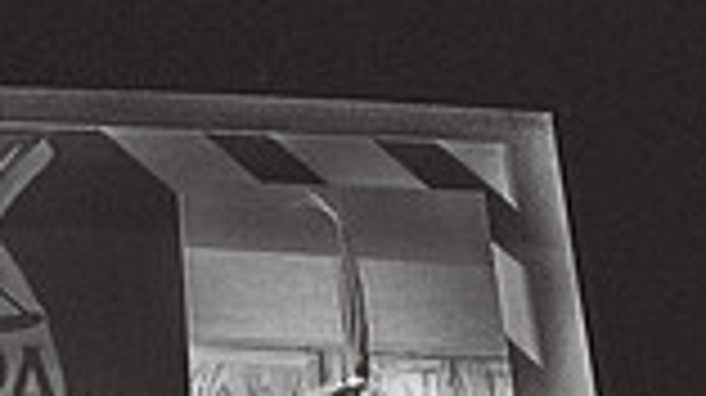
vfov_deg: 12.3
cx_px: 18
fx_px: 1740
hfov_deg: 22.2
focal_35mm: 93
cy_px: 614
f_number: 2.8
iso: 2500
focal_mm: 24
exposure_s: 1/160
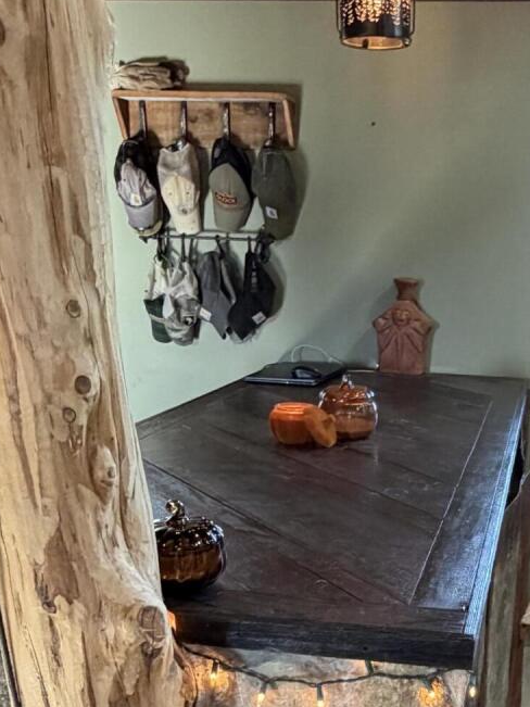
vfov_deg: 41.4
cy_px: 596
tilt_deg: -21.8
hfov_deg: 32.6
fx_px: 878
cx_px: 432
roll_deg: -2.5
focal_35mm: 43
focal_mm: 2.22
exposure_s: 1/60
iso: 400
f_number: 2.2
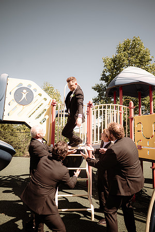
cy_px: 116
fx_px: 155
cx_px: 78
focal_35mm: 24
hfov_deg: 53.1
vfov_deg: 73.7
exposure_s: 1/1600
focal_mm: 24
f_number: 2.2
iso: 80
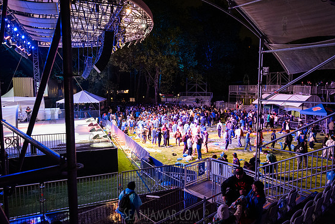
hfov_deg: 69.4
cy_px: 113
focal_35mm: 26
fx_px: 242
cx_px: 168
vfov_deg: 49.6
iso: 6400
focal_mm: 24
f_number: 3.2
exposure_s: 1/125
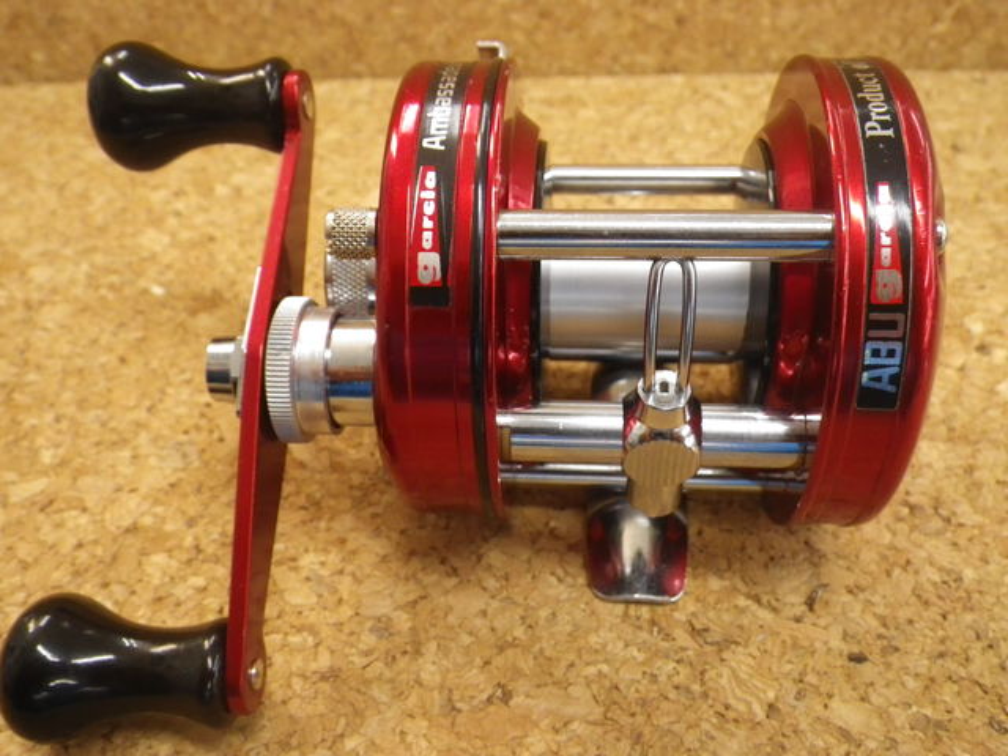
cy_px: 378
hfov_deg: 54.0
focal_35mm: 34
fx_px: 990
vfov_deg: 41.8
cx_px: 504
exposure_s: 1/50
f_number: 3.8
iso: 400
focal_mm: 6.1
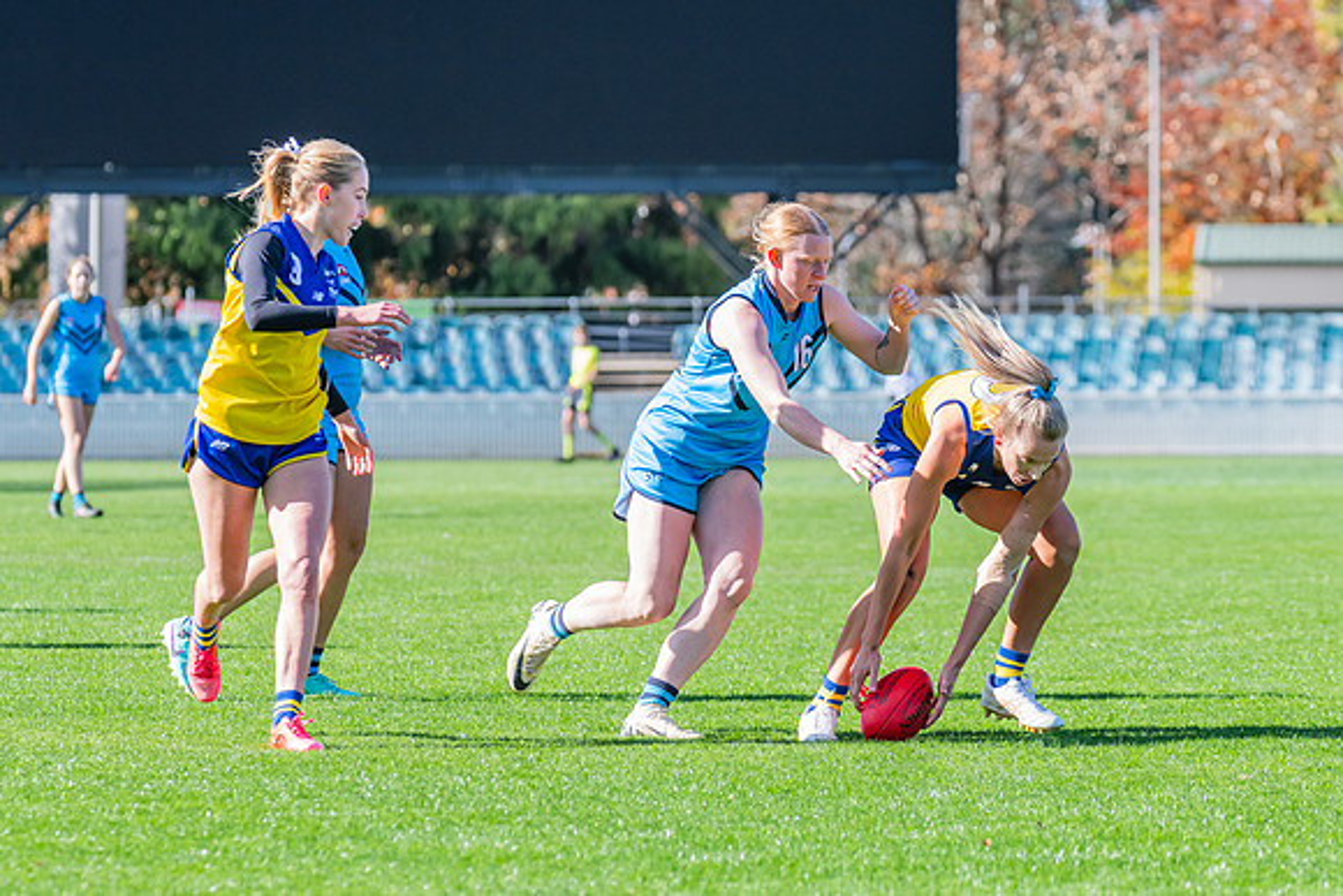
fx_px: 9113
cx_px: 750
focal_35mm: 244
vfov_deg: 5.6
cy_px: 424
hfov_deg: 8.4
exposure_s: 1/1250
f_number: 6.3
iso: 800
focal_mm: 210
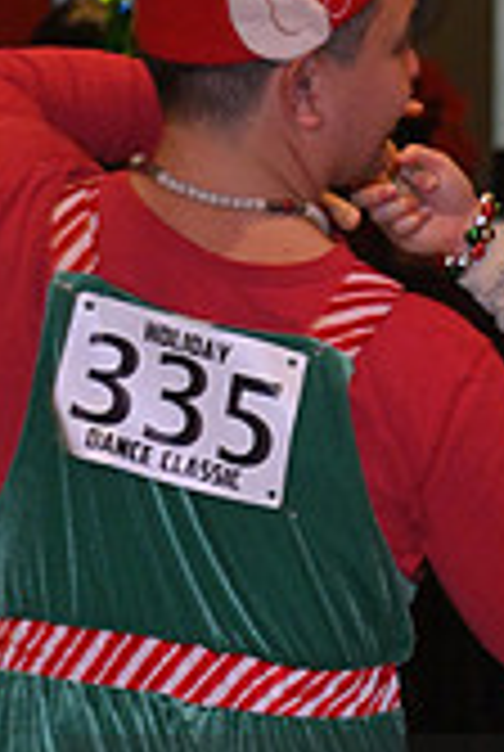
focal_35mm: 319
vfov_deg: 6.4
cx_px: 686
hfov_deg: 4.3
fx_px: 6671
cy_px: 887
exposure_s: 1/100
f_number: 4
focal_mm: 92
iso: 4000
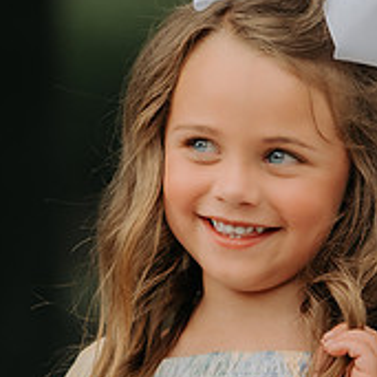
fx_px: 5372
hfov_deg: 4.0
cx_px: 326
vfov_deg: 4.0
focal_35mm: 436
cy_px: 201
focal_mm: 130
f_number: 2.8
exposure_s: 1/320
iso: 200
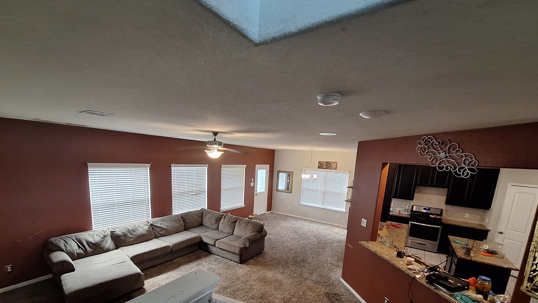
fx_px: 214
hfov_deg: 102.9
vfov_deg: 69.1
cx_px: 259
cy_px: 194
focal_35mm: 15
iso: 200
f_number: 2.2
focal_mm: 1.74
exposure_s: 1/30
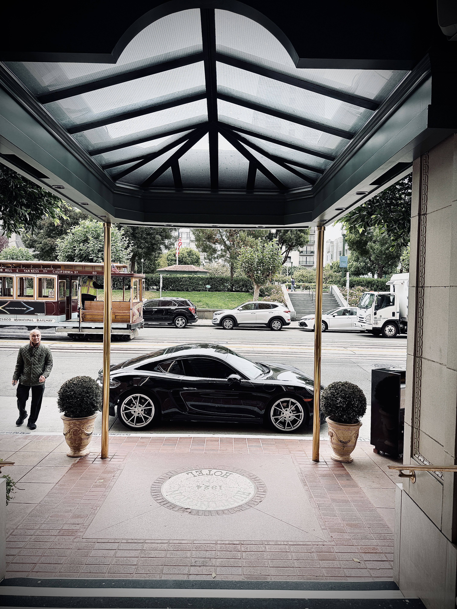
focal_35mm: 24
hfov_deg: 56.8
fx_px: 422
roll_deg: -1.7
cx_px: 228
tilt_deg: -0.2
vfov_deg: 71.6
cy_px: 304
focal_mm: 6.76
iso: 80
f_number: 1.78
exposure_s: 1/491
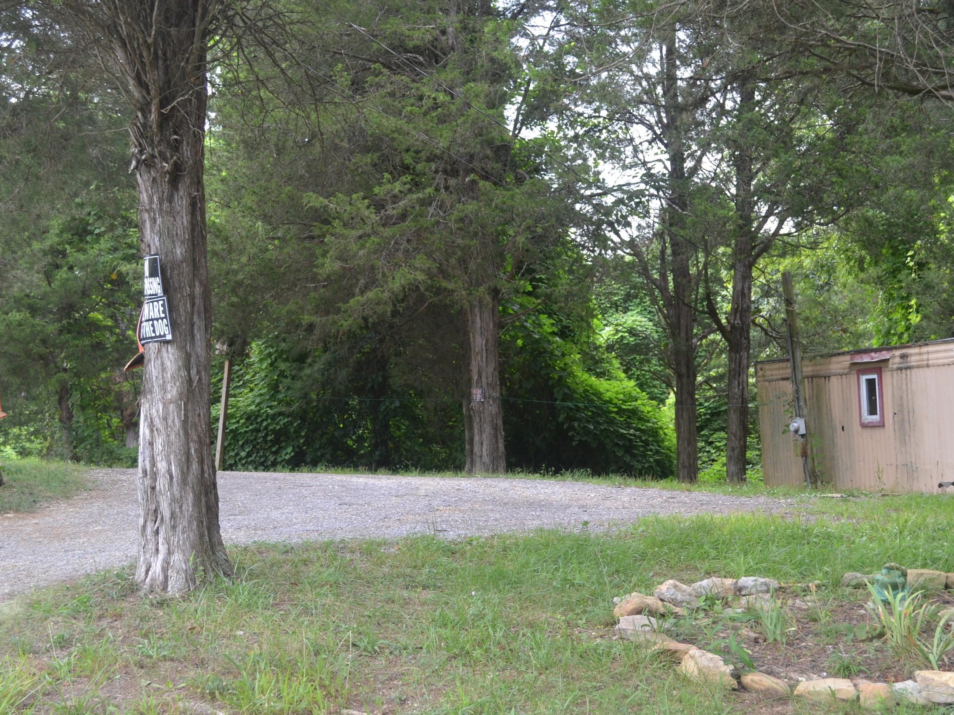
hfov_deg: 39.6
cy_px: 391
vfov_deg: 30.2
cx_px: 522
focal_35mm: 48
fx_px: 1323
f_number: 5.6
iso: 320
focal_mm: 24
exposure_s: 1/125
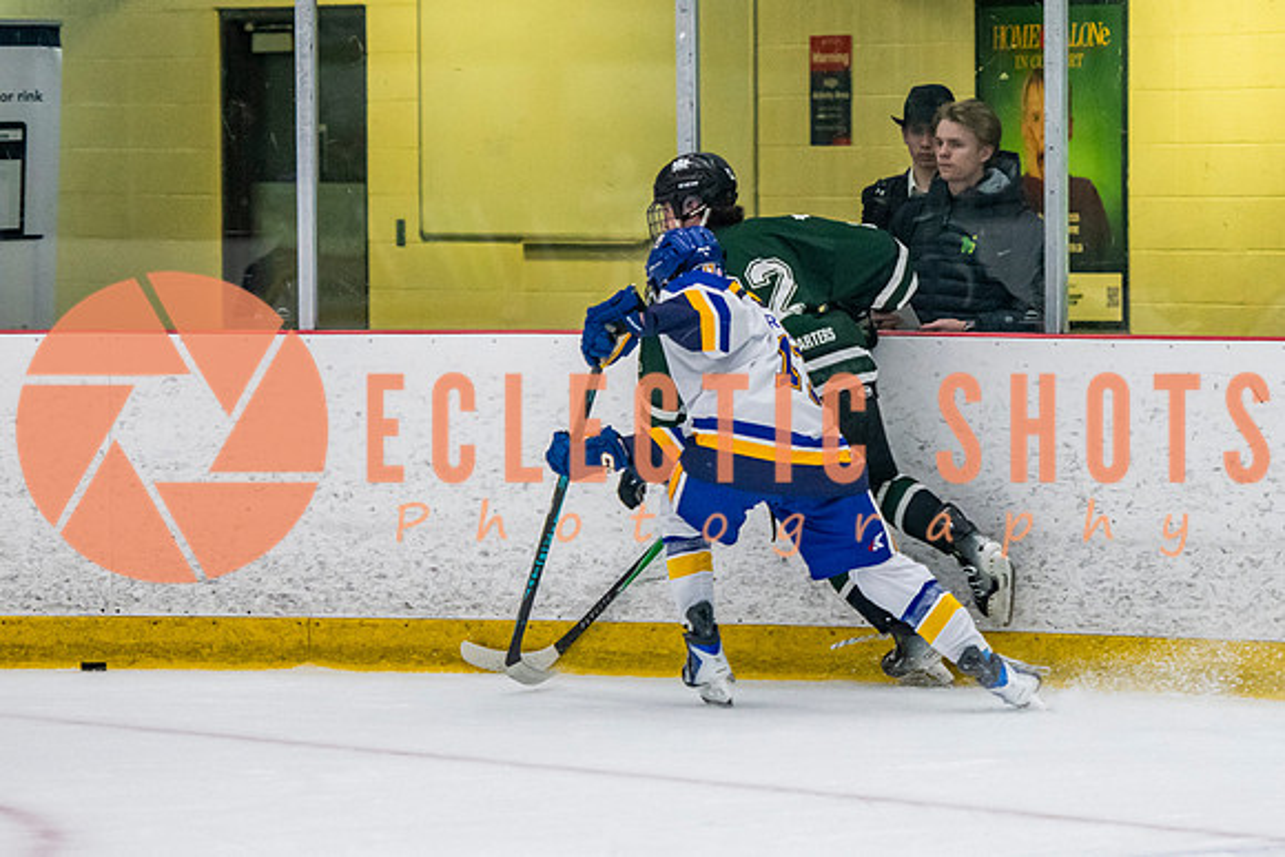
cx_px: 834
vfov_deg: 5.4
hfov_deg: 8.0
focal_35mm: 256
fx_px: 9138
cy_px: 335
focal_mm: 135
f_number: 3.2
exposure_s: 1/640
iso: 2000
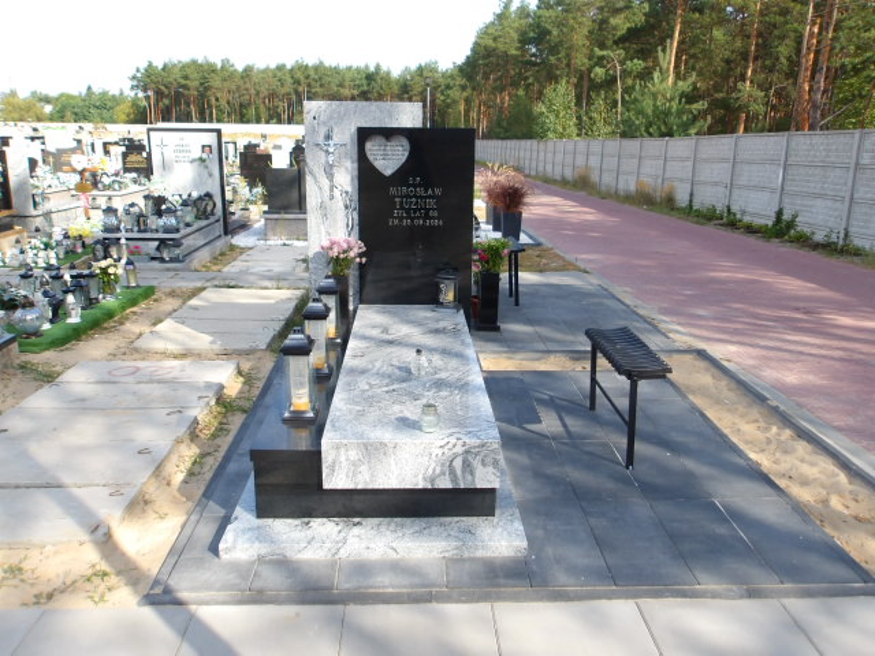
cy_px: 328
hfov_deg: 65.3
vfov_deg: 51.4
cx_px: 438
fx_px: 682
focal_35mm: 27
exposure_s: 1/471
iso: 100
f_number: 3
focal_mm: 4.9
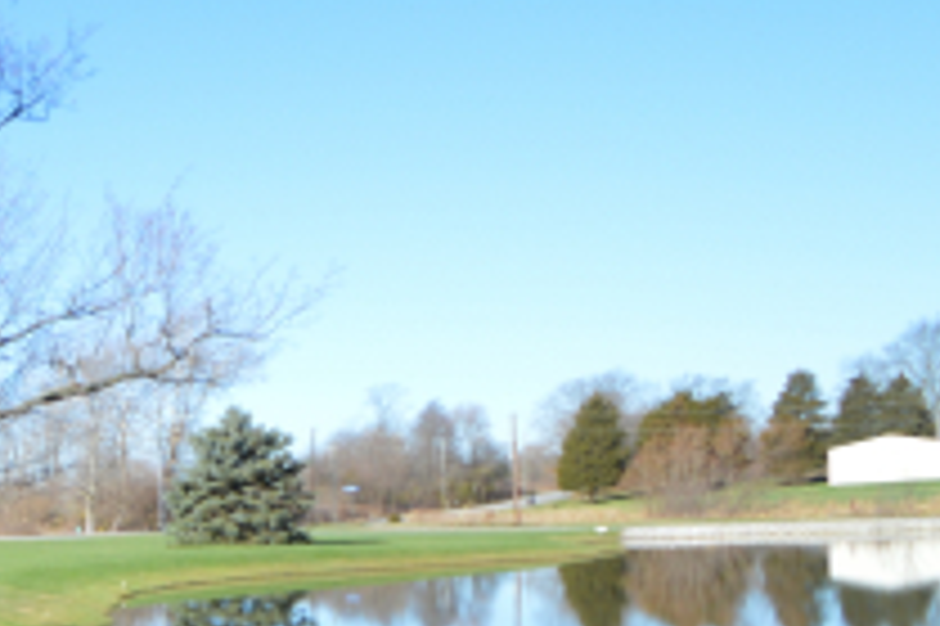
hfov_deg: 23.3
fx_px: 1409
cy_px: 567
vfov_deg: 24.3
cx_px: -675
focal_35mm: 54
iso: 100
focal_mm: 10
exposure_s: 1/200
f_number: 7.1
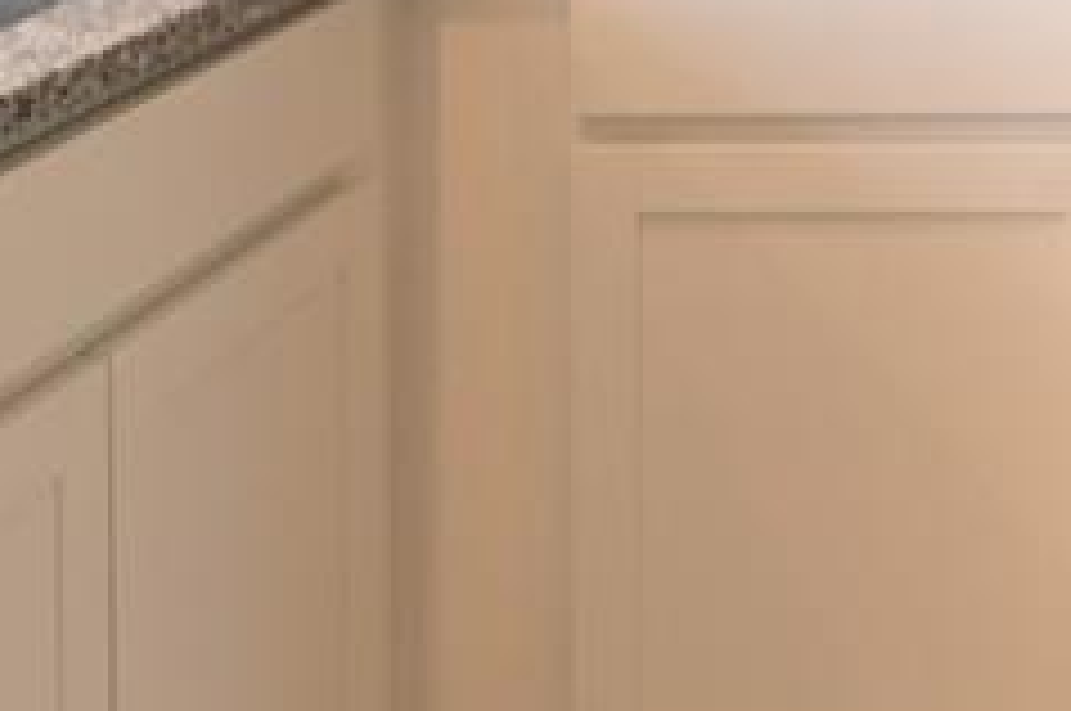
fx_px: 2793
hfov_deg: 19.5
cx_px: 1508
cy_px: -601
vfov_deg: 13.0
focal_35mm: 94
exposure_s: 1/160
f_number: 4
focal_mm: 14
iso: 400
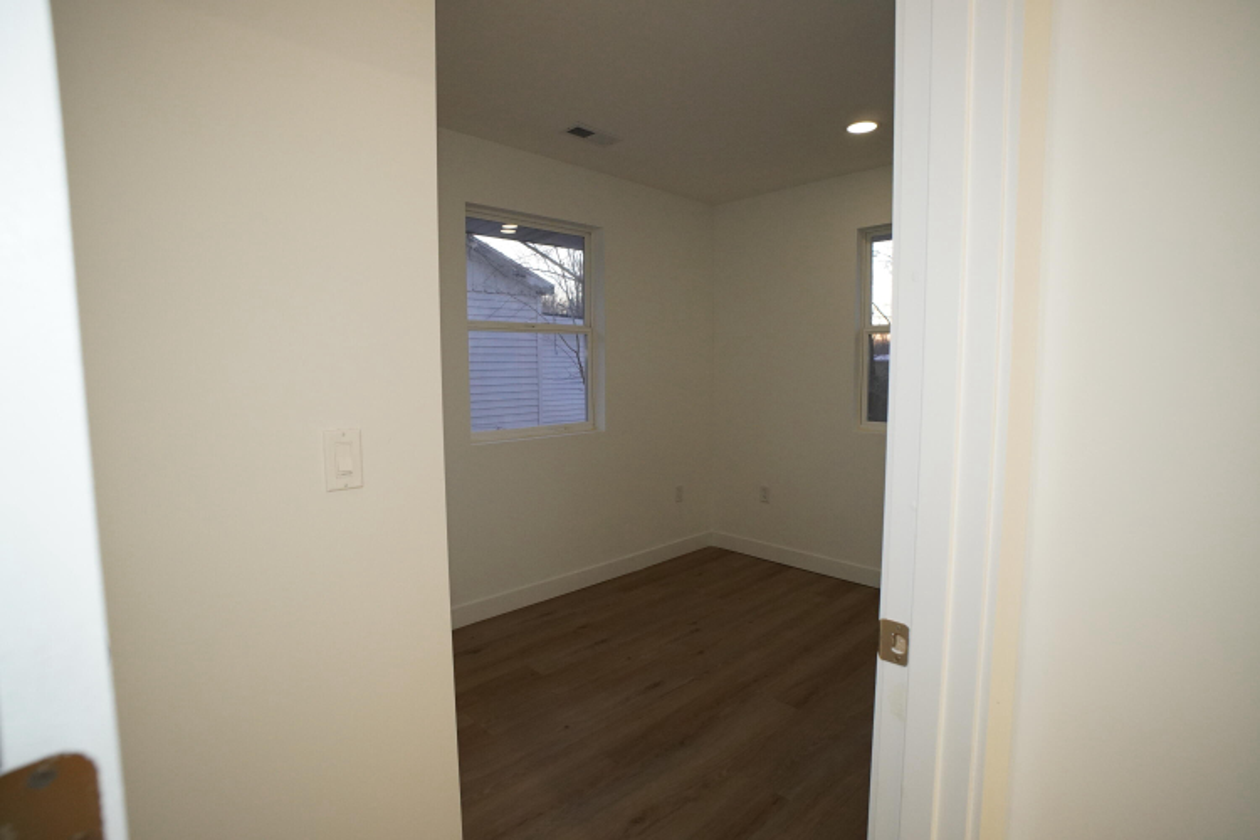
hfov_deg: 95.0
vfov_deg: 72.1
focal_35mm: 16
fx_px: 577
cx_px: 630
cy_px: 420
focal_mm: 11
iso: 1600
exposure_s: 1/160
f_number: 3.2
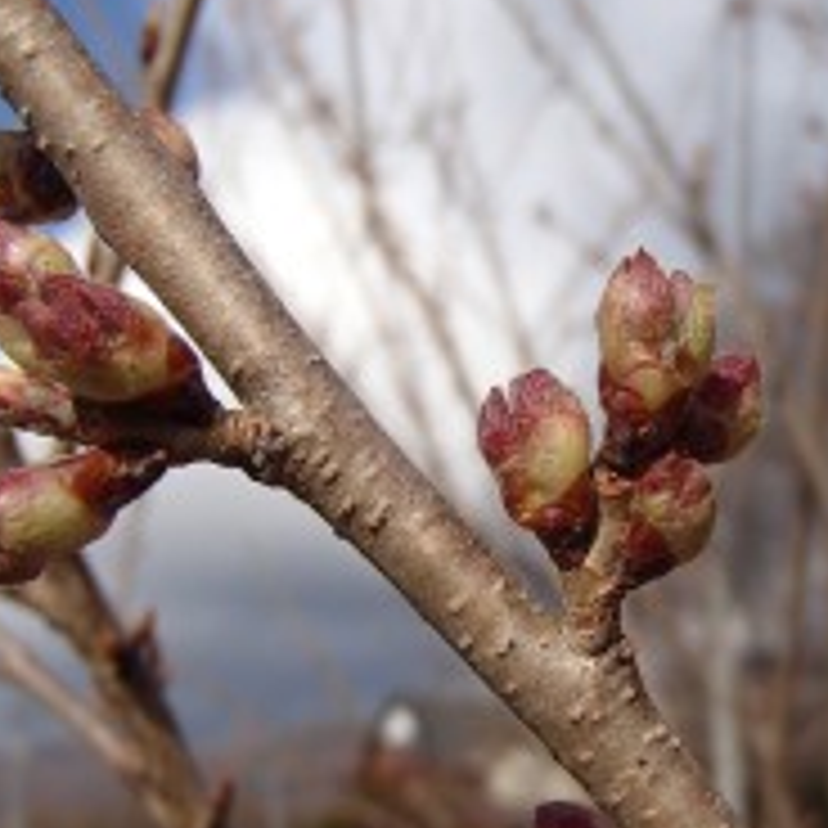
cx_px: 608
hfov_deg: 26.6
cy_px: 464
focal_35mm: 64
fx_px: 1732
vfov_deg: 26.9
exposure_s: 1/1000
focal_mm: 6.64
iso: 100
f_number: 4.7
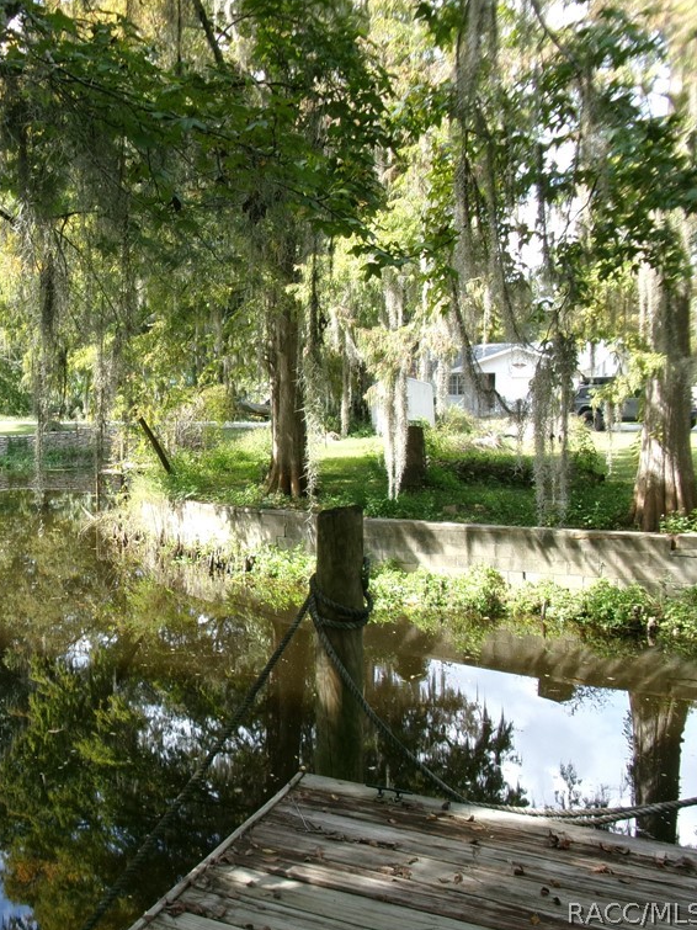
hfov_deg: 36.0
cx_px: 107
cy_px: 461
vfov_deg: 49.0
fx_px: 1020
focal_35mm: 38
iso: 100
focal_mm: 5.1
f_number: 3.9
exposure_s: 1/140
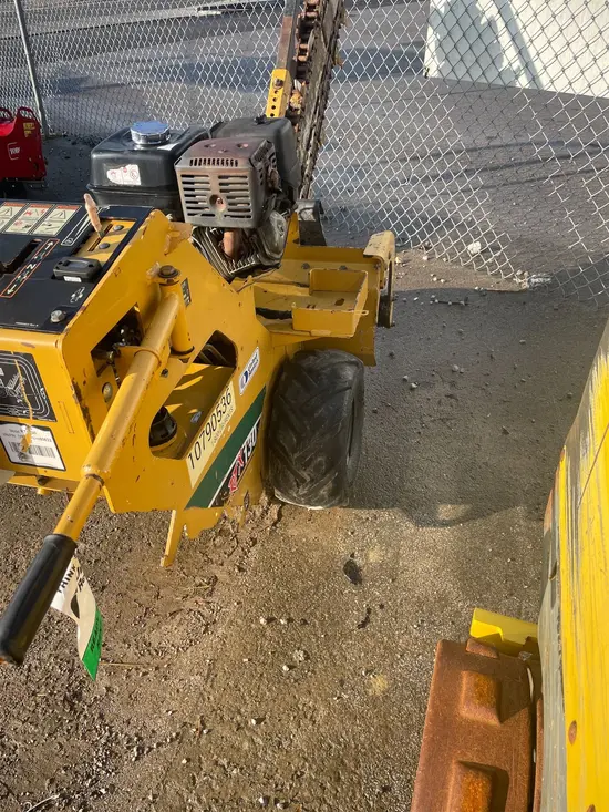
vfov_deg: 67.3
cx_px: 304
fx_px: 610
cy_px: 406
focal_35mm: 26
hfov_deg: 53.1
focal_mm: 4.2
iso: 32
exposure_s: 1/1072
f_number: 1.6
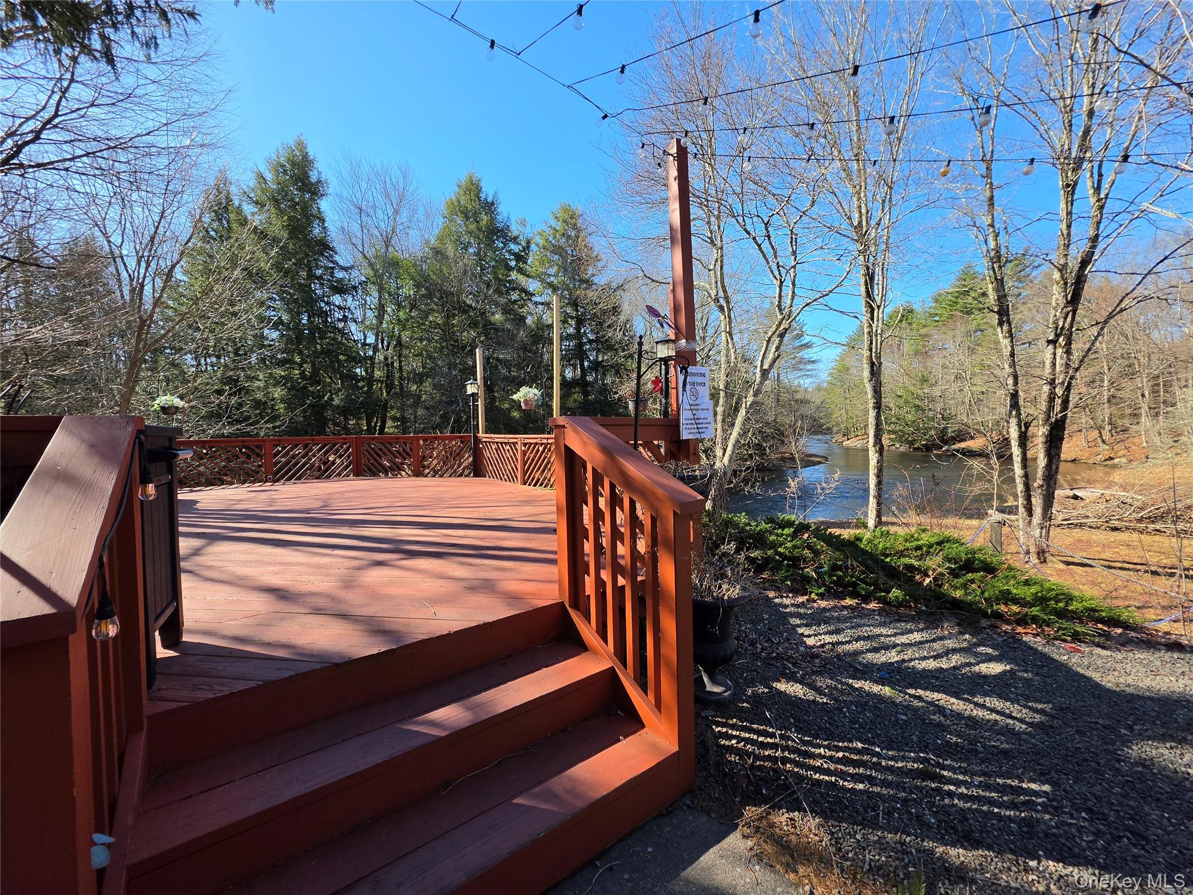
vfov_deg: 89.9
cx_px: 596
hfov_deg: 106.2
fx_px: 448
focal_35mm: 13
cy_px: 448
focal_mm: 2.2
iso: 32
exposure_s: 1/730
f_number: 1.9
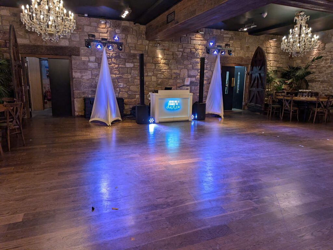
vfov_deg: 56.9
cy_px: 125
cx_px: 166
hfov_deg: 71.5
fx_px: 231
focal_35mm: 24
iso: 23
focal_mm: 6.9
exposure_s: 1/50
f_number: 1.68
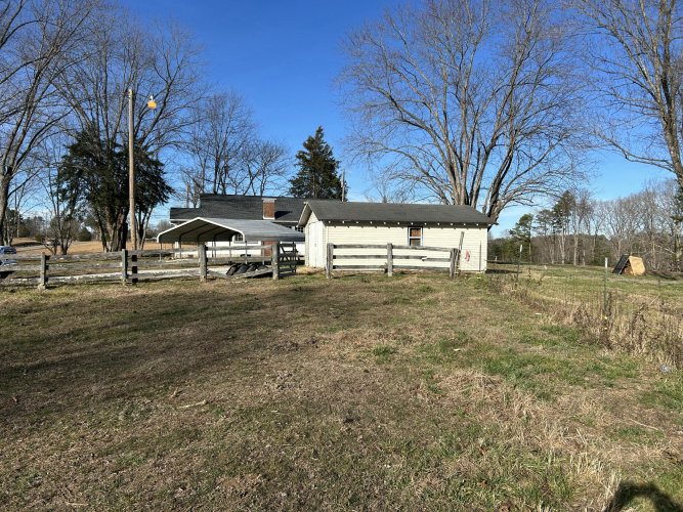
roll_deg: -0.1
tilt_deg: -1.1
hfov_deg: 67.3
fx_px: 513
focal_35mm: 26
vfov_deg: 53.0
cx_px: 342
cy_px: 256
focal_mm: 5.7
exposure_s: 1/3460
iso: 50
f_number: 1.5
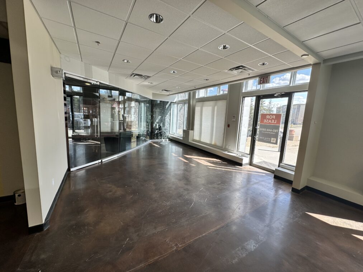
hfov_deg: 102.1
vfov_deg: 85.7
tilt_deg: -6.5
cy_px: 136
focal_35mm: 14
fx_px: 147
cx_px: 182
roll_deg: -2.8
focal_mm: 2.22
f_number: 2.2
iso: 40
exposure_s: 1/201
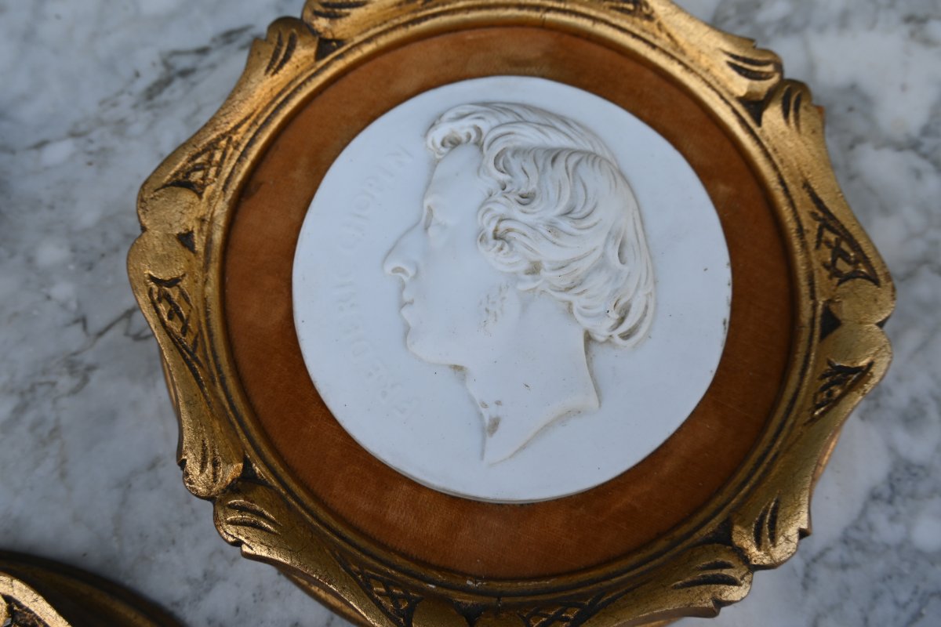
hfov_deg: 59.5
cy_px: 314
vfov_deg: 41.7
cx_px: 470
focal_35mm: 32
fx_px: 823
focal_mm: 21
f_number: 5.6
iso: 200
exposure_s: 1/250
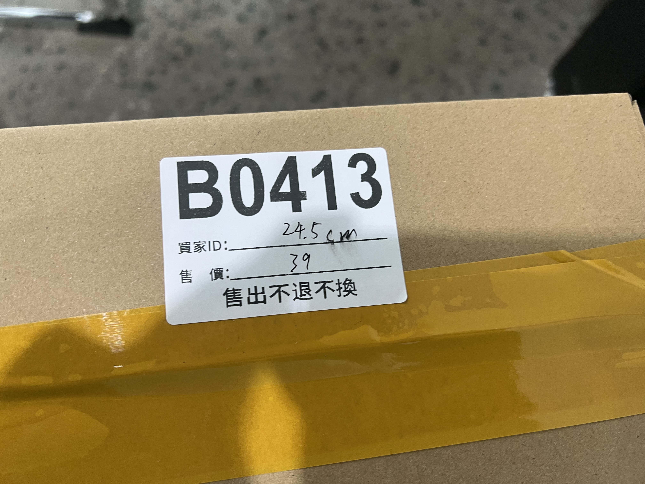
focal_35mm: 26
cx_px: 322
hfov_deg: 67.3
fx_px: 484
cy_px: 242
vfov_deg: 53.1
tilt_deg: -80.4
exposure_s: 1/50
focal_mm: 5.7
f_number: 1.5
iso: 100
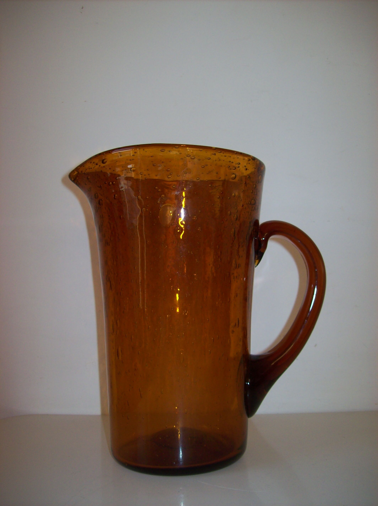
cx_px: 189
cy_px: 253
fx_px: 525
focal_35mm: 36
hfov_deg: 39.6
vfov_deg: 51.4
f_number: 2.7
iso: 80
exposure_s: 1/64
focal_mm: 6
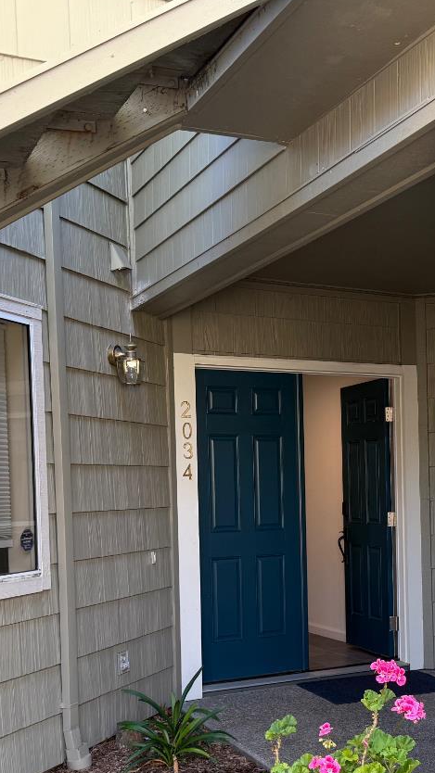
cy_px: 513
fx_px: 964
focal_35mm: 47
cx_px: 365
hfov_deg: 24.9
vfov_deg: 43.1
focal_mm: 6.76
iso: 125
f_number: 1.78
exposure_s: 1/121
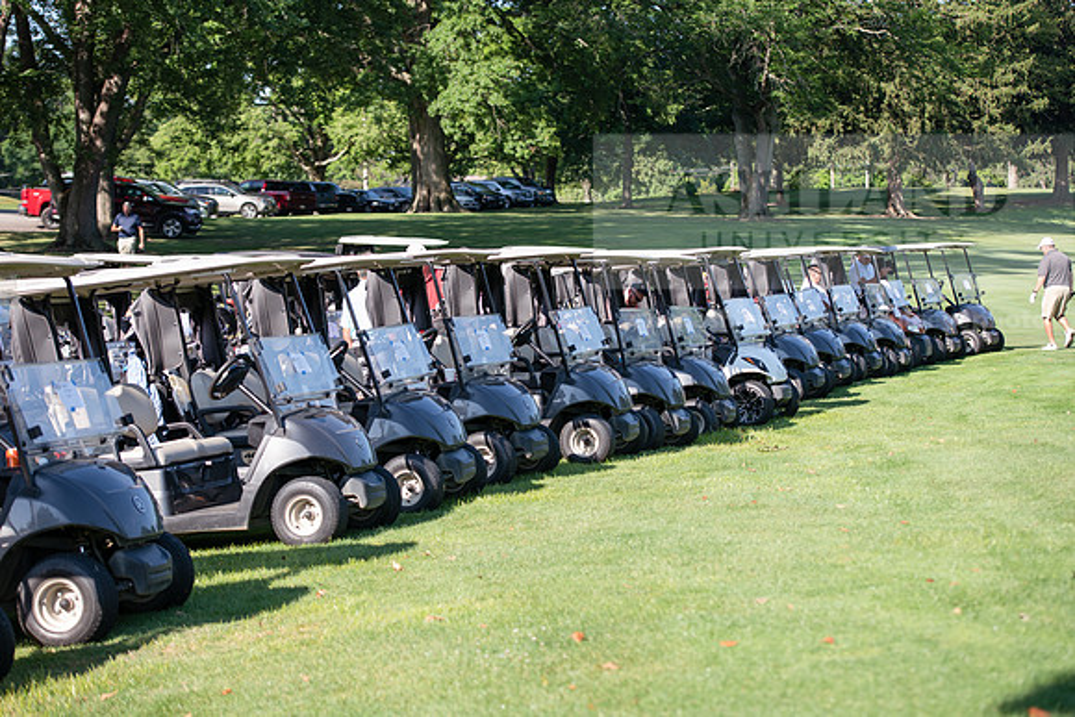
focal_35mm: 82
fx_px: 2449
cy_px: 358
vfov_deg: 16.7
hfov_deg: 24.8
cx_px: 538
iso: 100
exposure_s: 1/400
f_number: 3.5
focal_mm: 82
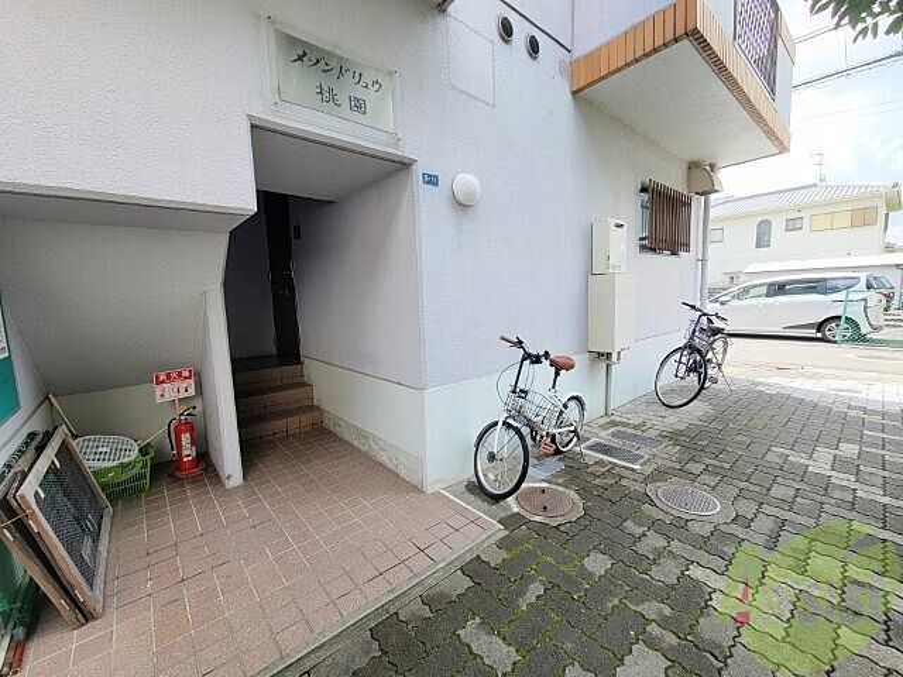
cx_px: 452
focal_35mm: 13
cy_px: 338
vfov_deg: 89.9
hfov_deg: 106.2
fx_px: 339
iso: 50
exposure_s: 1/106
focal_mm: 2.2
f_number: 2.2
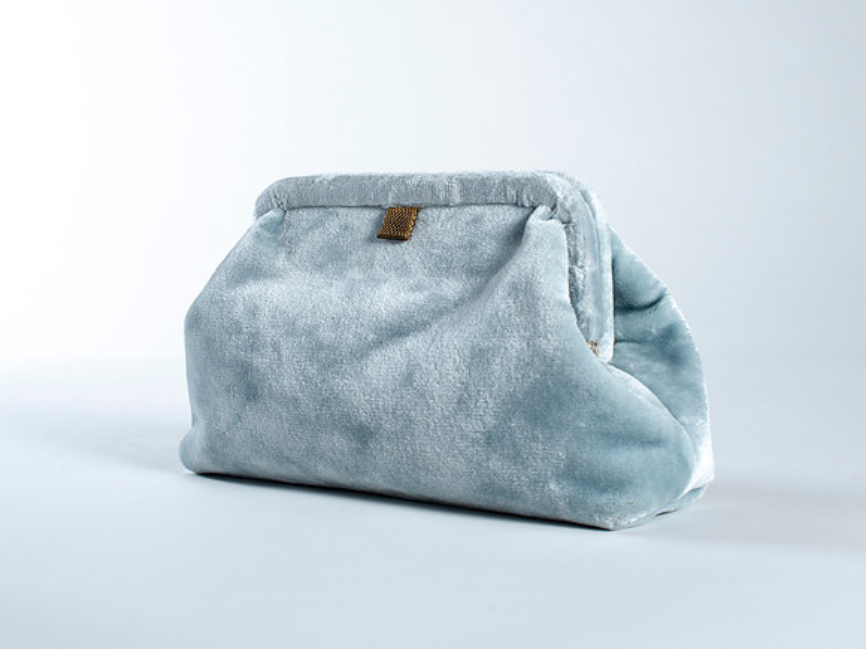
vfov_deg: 23.1
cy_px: 283
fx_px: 1588
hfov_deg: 30.5
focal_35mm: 63
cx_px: 446
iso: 200
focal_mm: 50
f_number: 9
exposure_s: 1/200
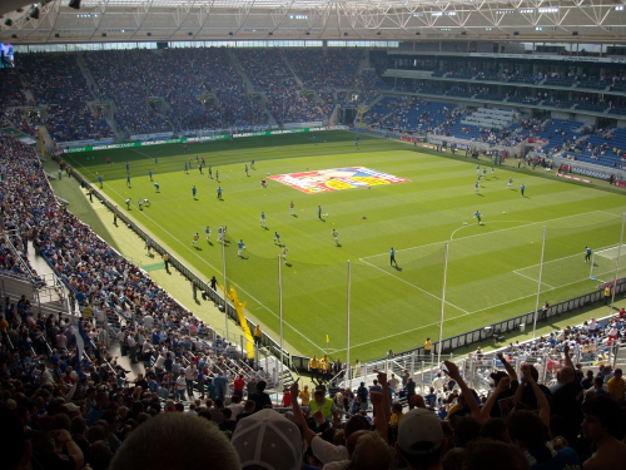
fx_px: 633
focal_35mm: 35
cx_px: 313
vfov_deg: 40.7
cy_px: 235
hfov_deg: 52.6
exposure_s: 1/135
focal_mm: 5.7
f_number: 5.6
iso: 64
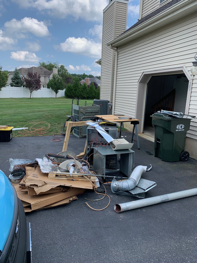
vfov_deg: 67.3
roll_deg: -2.3
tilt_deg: -10.6
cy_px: 132
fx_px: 197
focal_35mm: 26
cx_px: 98
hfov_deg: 53.1
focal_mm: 4.25
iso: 25
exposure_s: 1/1088
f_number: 1.8
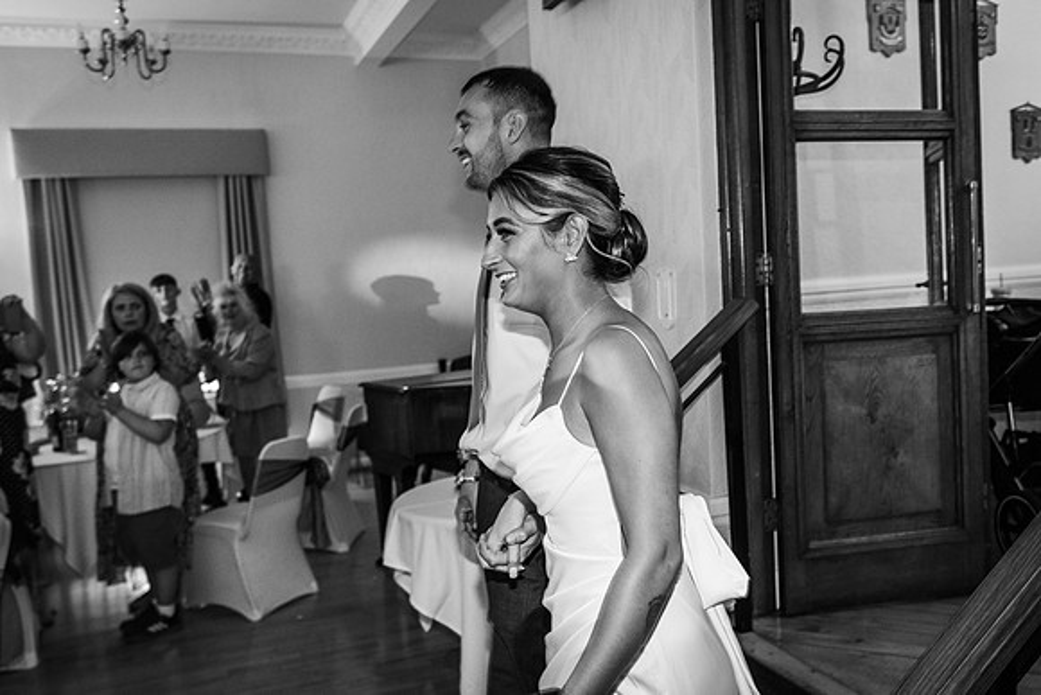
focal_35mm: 30
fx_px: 868
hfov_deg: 61.9
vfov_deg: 43.6
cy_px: 348
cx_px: 520
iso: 640
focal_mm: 20
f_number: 2.2
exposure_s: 1/60
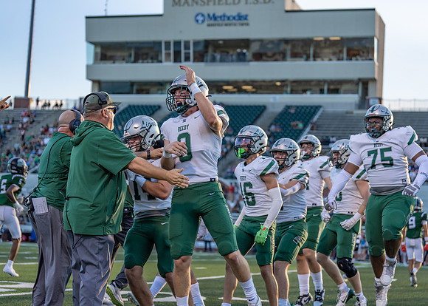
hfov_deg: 27.0
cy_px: 153
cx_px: 214
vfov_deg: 19.4
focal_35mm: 73
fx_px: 891
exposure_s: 1/1250
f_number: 2.8
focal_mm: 70
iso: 320
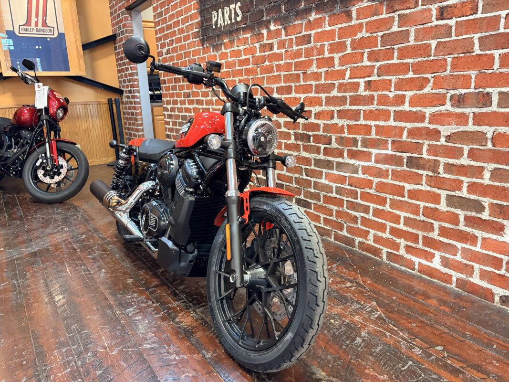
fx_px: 382
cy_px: 191
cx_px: 254
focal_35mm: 26
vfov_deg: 53.1
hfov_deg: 67.3
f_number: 1.6
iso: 320
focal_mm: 5.96
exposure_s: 1/60
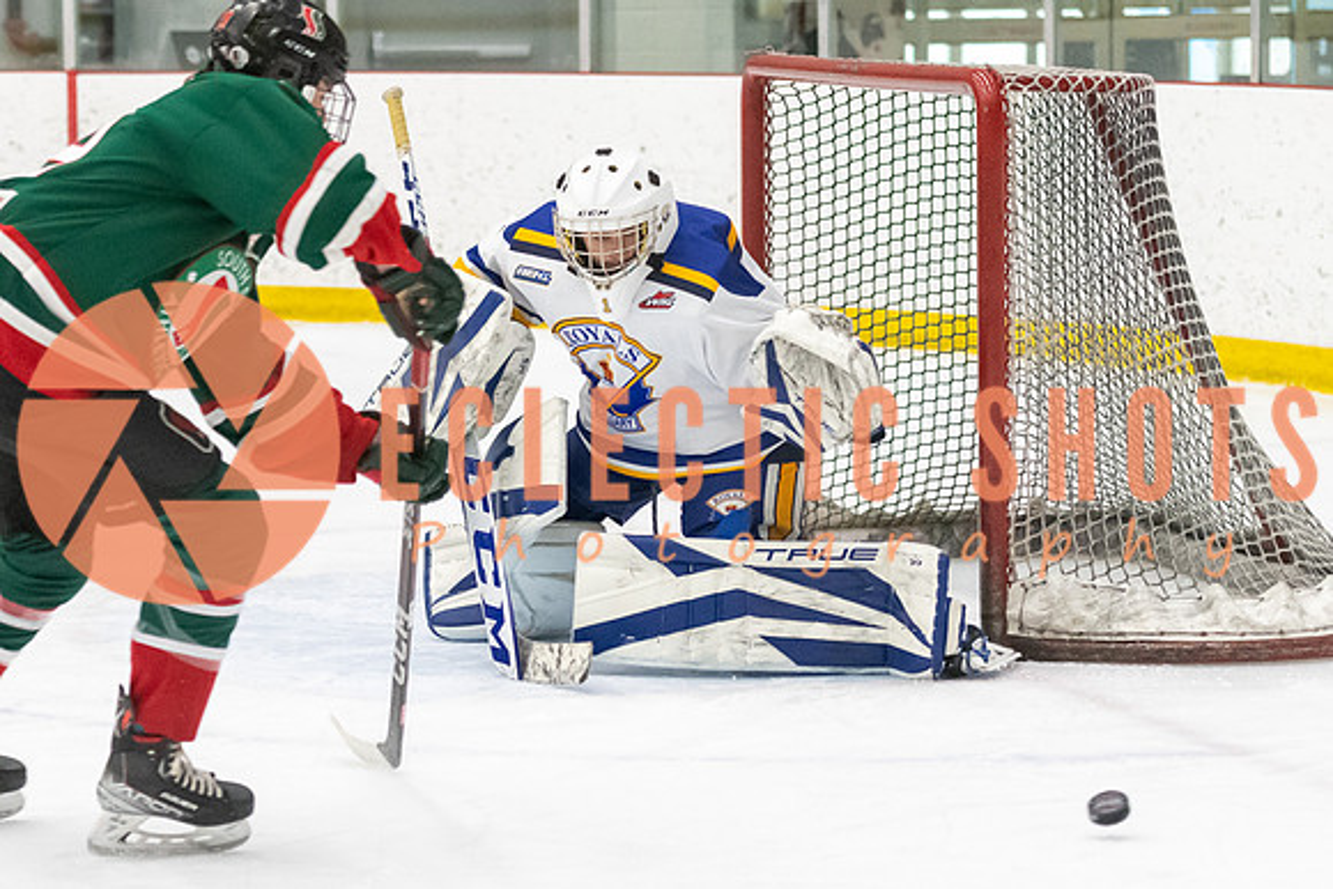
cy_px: 468
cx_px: 430
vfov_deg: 8.6
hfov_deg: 12.9
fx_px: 5891
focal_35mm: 159
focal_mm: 70
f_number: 2.8
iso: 4000
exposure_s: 1/800
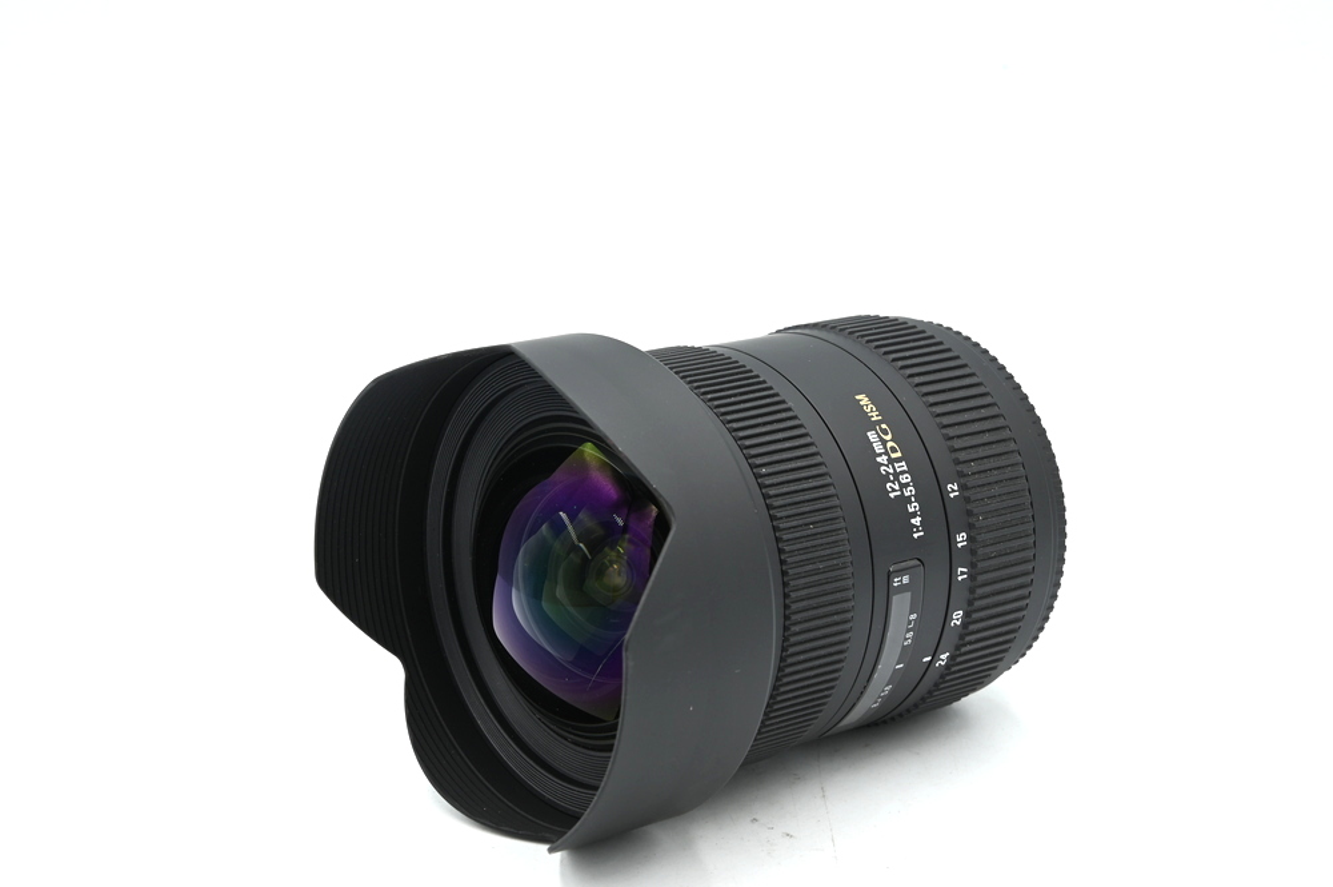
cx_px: 666
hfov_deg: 27.0
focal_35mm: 75
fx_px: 2775
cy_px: 444
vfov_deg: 18.2
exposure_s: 1/25
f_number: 14
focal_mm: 75
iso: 200
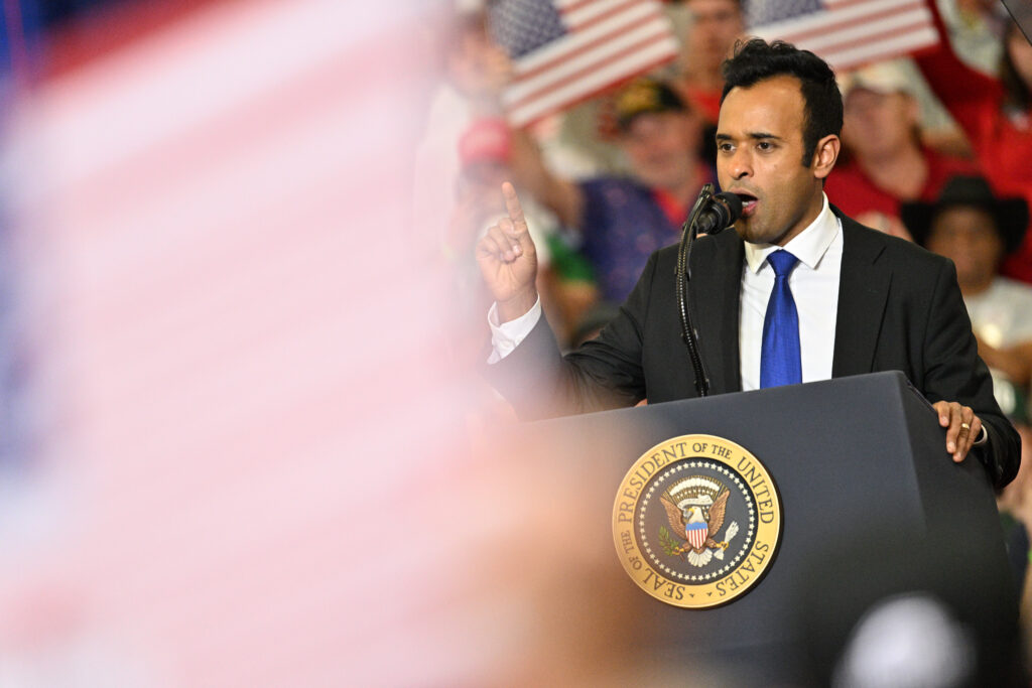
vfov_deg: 3.4
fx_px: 11467
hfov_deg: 5.2
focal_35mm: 400
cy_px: 344
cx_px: 516
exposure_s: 1/400
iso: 4000
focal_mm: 400
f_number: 4.5
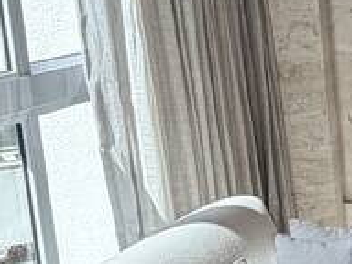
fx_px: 1068
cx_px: 717
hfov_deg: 15.0
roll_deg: +0.6
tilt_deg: -12.7
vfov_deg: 14.1
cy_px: 143
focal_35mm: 105
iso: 50
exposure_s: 1/398
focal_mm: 2.22
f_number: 2.2
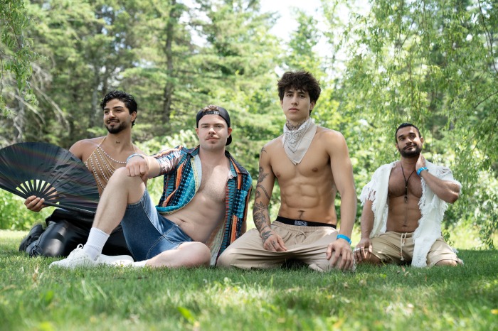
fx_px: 788
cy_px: 166
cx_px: 249
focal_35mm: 57
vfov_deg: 23.8
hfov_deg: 35.1
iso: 160
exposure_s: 1/250
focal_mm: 57
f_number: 3.5
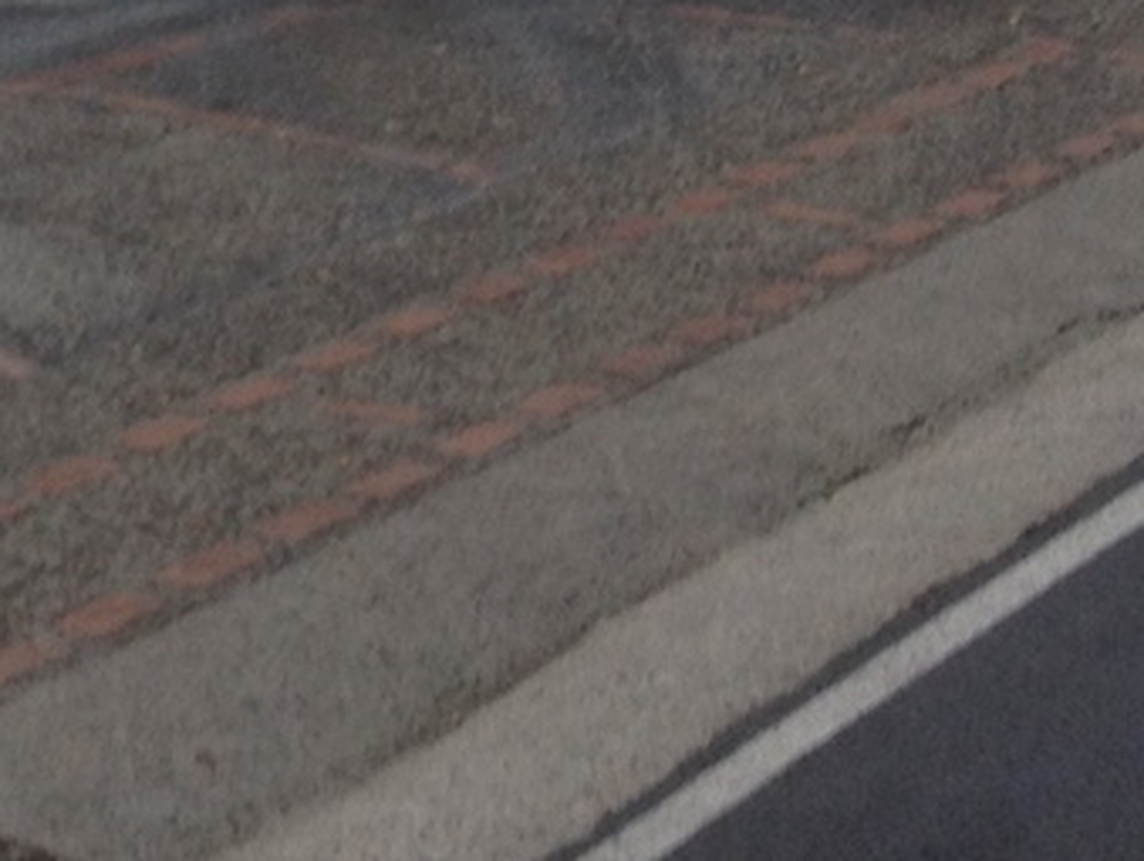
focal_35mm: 165
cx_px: -256
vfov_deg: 8.6
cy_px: -814
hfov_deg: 11.7
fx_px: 5459
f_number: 2.4
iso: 50
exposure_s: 1/148
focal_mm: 4.28
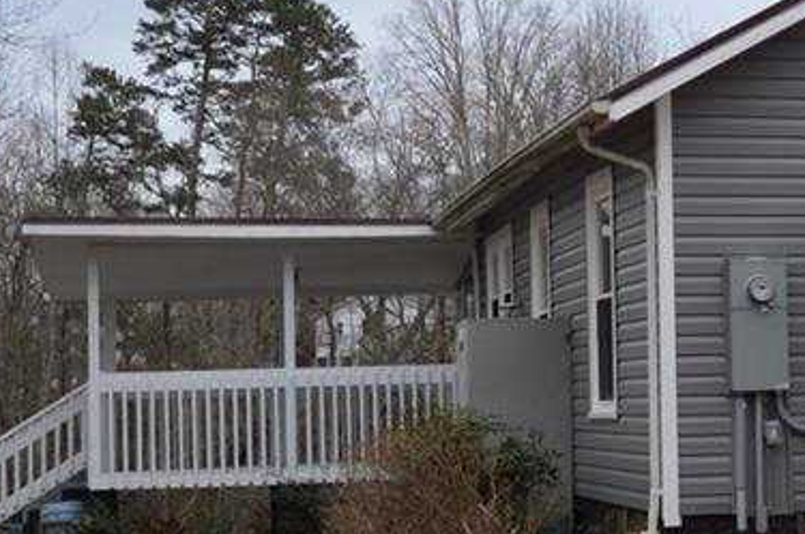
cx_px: 972
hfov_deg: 22.7
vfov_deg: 16.6
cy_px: 253
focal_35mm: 82
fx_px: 1831
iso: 100
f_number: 5.6
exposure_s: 1/200
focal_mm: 20
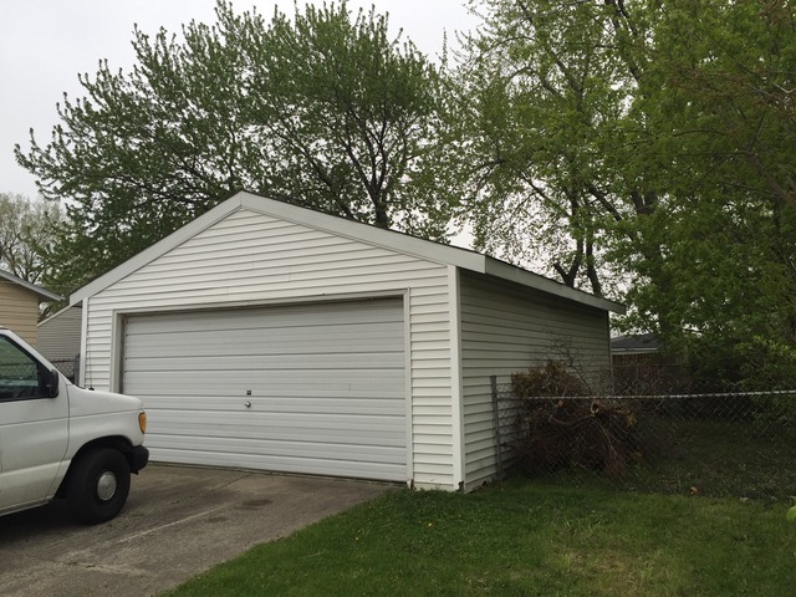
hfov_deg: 61.7
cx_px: 398
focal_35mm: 29
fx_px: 667
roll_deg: +0.6
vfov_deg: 48.2
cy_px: 298
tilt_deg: +5.9
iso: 32
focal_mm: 4.15
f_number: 2.2
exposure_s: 1/200
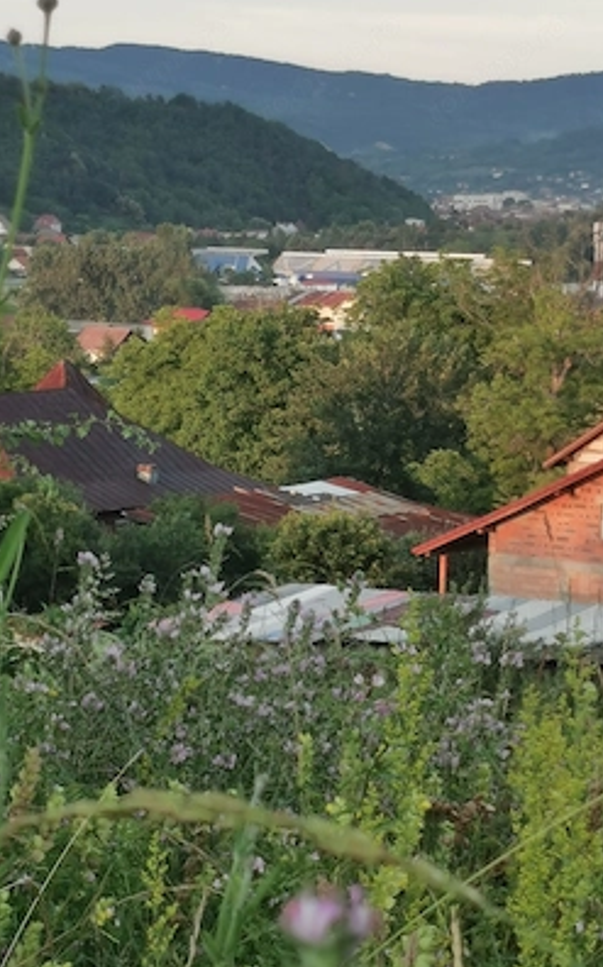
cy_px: 481
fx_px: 2765
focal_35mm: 105
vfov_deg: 19.8
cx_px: 249
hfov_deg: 12.4
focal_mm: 5.56
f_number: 1.6
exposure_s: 1/459
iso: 50
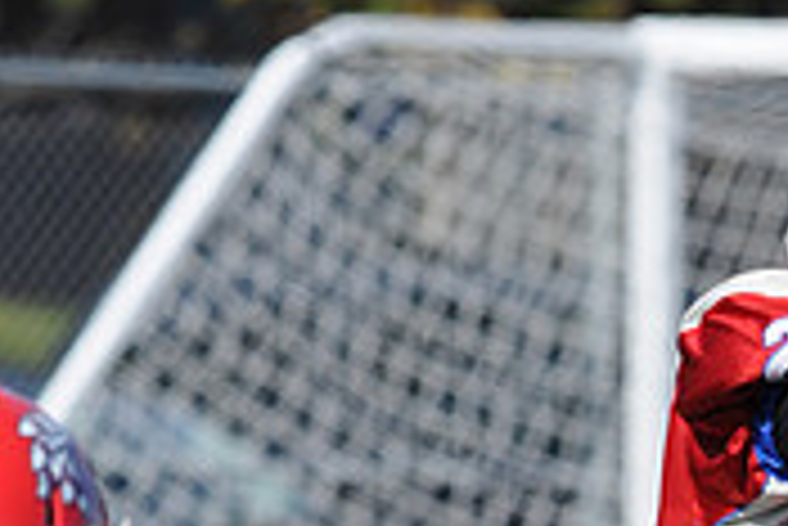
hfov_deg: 1.4
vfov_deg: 0.9
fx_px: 32575
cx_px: 862
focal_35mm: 1487
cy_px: 935
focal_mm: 300
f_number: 9
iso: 200
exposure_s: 1/500
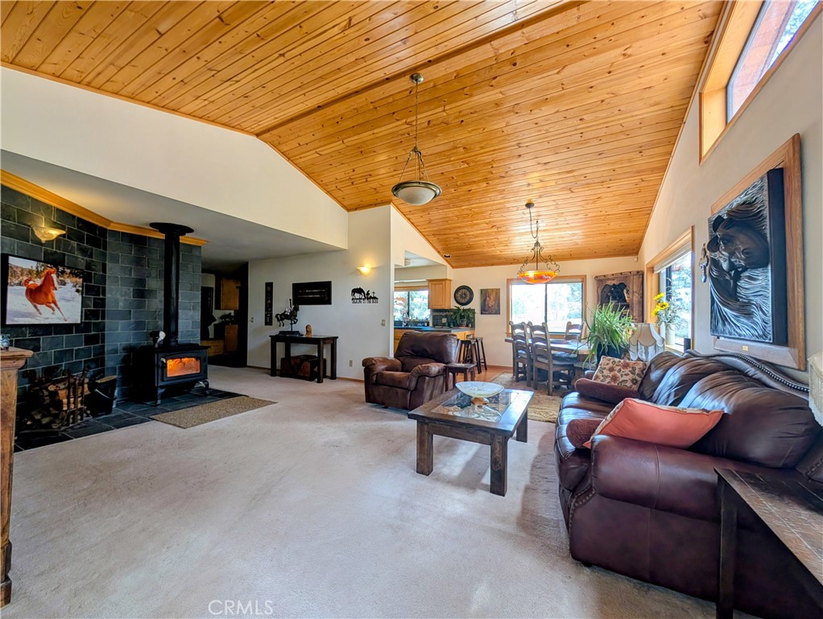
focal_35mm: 12
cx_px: 412
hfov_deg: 110.5
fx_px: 286
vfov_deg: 94.6
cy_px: 310
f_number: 1.7
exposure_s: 1/120
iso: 78
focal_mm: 2.02
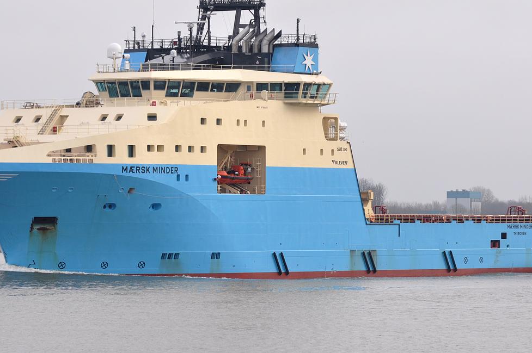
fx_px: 3247
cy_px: 143
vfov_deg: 6.2
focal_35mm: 220
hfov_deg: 9.4
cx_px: 235
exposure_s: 1/320
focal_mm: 112
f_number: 9
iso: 320
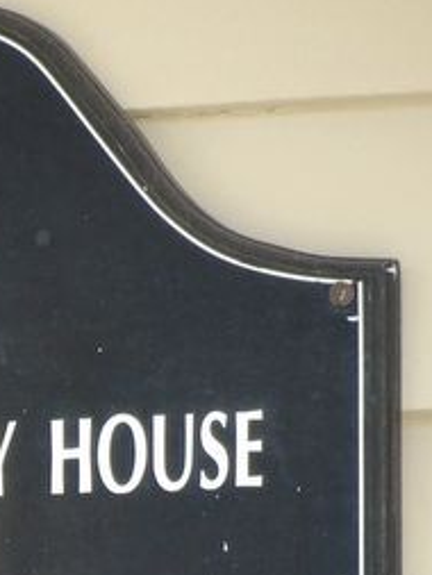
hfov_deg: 0.9
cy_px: 645
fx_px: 26950
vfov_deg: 1.2
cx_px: -189
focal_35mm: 1621
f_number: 4.1
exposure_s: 1/70
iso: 200
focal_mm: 91.8
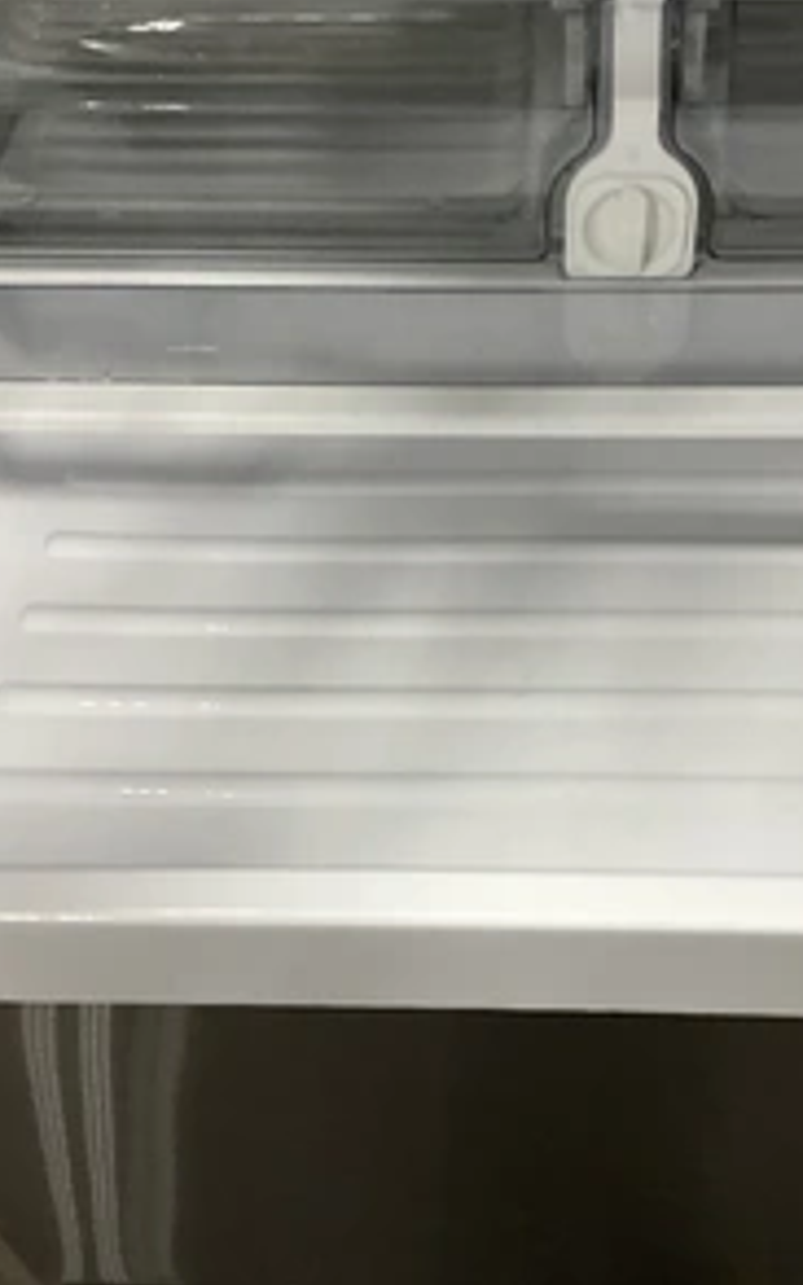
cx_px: 518
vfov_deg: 47.2
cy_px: 649
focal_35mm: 42
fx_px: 1471
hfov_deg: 30.4
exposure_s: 1/60
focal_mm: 3
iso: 160
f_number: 1.8
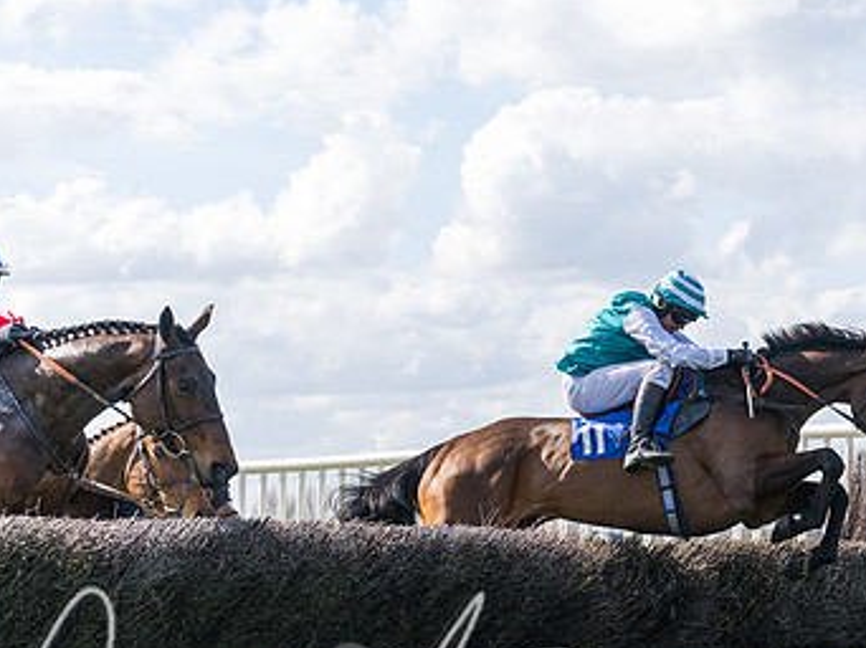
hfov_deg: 14.6
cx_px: 627
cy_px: 521
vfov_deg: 10.9
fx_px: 3375
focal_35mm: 135
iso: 400
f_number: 4
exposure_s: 1/2500
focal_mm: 71
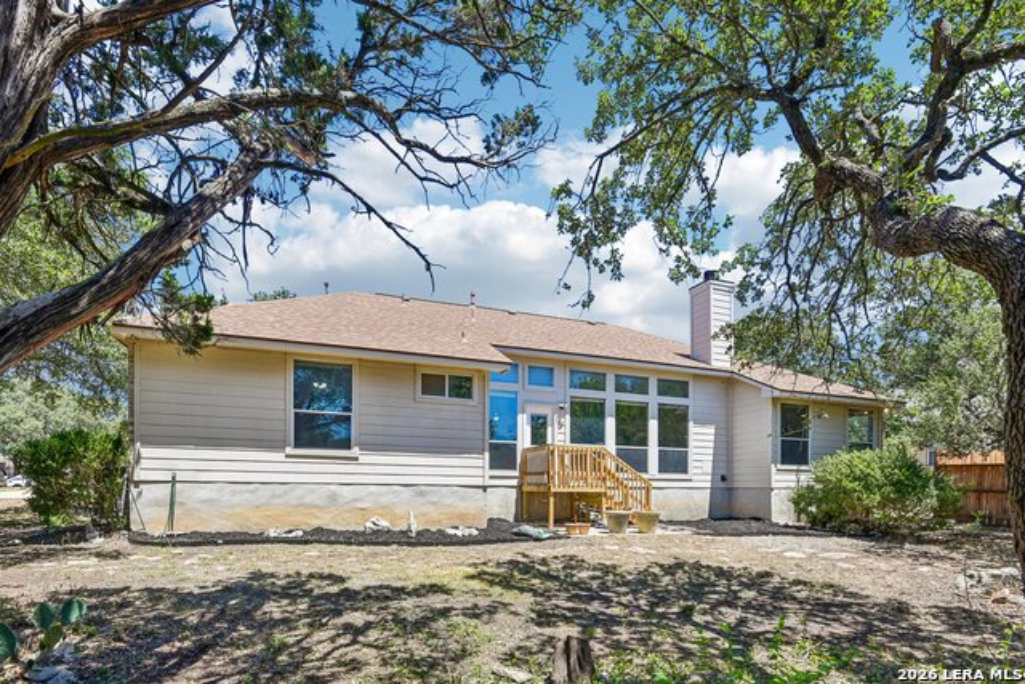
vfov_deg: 73.8
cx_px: 512
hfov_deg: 96.7
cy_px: 342
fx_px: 456
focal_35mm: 16
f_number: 8
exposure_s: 1/400
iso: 400
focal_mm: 16
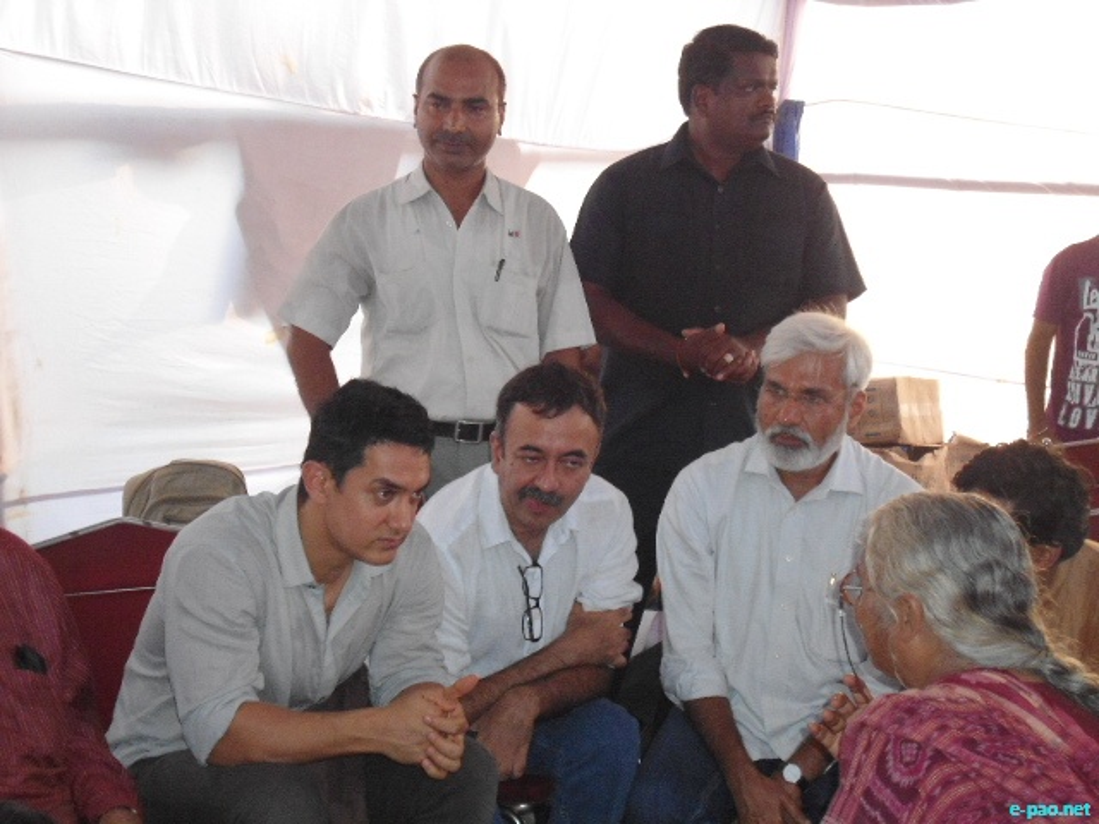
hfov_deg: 30.7
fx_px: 2000
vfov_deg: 23.3
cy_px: 412
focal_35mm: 63
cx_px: 550
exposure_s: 1/125
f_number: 4.2
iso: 400
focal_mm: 11.2
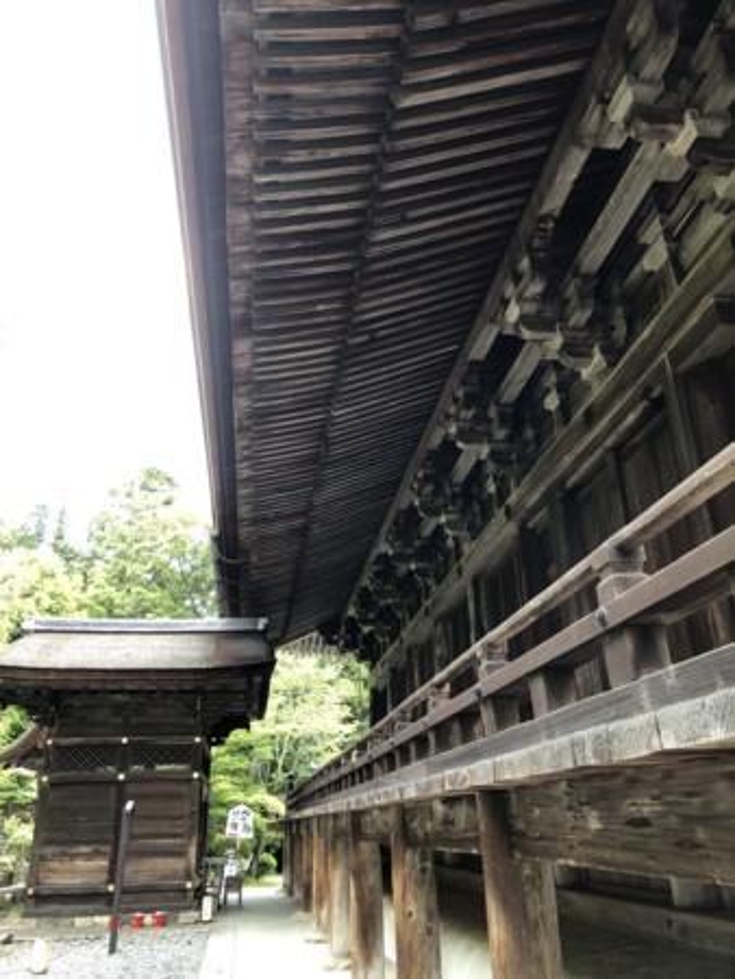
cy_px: 490
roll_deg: +1.3
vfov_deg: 63.4
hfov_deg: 49.8
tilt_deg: +23.4
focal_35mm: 28
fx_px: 792
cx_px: 368
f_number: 1.8
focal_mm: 3.99
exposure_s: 1/60
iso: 25
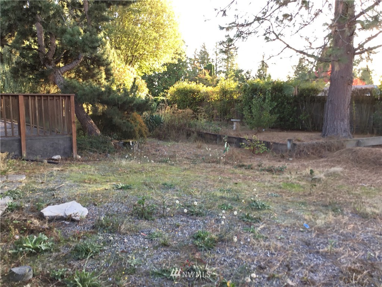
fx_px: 342
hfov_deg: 58.4
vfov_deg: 45.4
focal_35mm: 31
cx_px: 191
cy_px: 144
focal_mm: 3.3
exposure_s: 1/40
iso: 25
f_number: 2.4
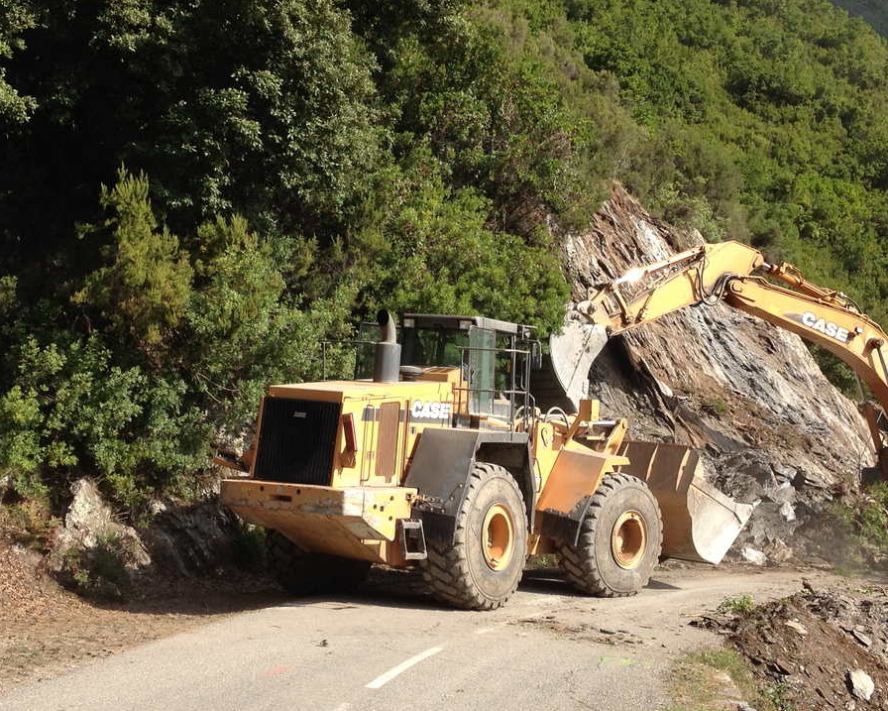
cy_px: 276
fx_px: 1603
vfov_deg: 24.9
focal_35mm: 61
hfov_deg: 31.0
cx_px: 463
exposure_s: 1/968
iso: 64
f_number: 2.4
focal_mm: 4.28
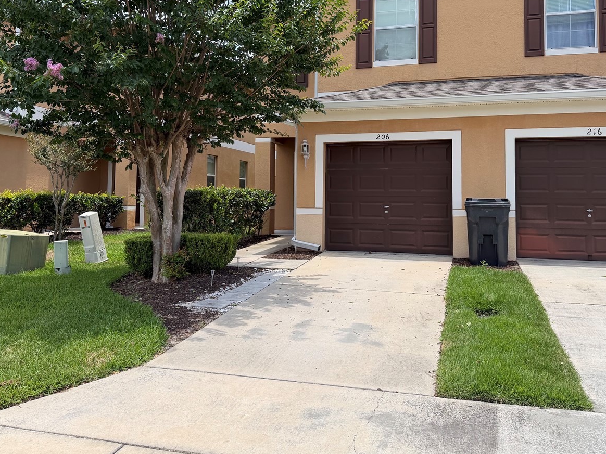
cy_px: 163
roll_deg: +0.3
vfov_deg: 42.5
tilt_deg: +3.9
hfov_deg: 55.3
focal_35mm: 33
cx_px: 297
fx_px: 578
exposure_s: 1/2370
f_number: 1.78
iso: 100
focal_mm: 6.76
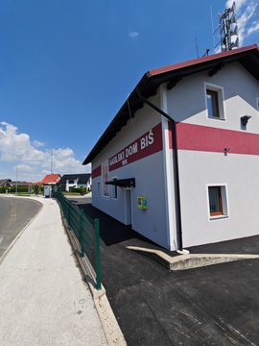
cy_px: 173
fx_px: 160
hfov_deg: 78.1
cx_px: 130
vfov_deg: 94.5
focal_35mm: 16
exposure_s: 1/1700
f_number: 2.2
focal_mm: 1.96
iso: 50
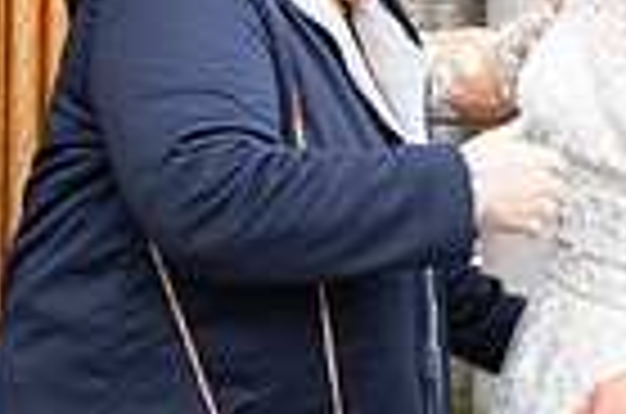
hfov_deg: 12.9
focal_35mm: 159
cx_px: 531
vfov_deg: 8.6
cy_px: 137
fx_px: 2759
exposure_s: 1/160
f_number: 3.5
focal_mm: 38
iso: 125
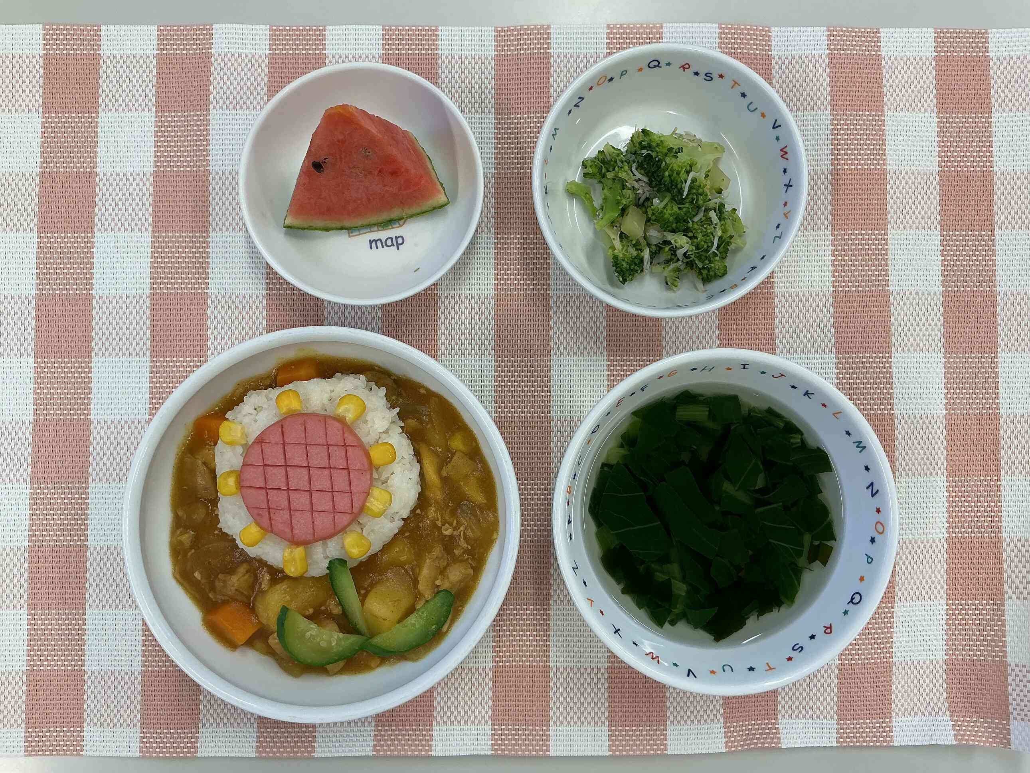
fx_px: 863
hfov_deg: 61.7
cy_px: 386
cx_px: 515
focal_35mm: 29
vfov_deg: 48.2
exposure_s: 1/100
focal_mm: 3
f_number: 1.8
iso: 25
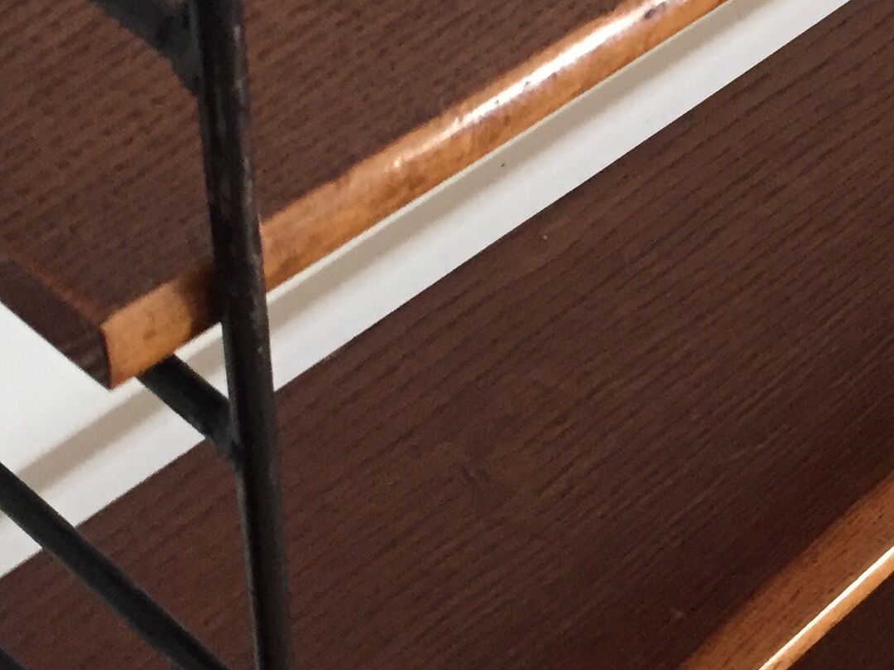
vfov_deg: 16.8
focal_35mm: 88
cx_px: 637
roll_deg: -0.7
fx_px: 2273
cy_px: 286
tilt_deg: -42.5
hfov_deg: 22.1
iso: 250
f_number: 2.2
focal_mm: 4.15
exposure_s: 1/17
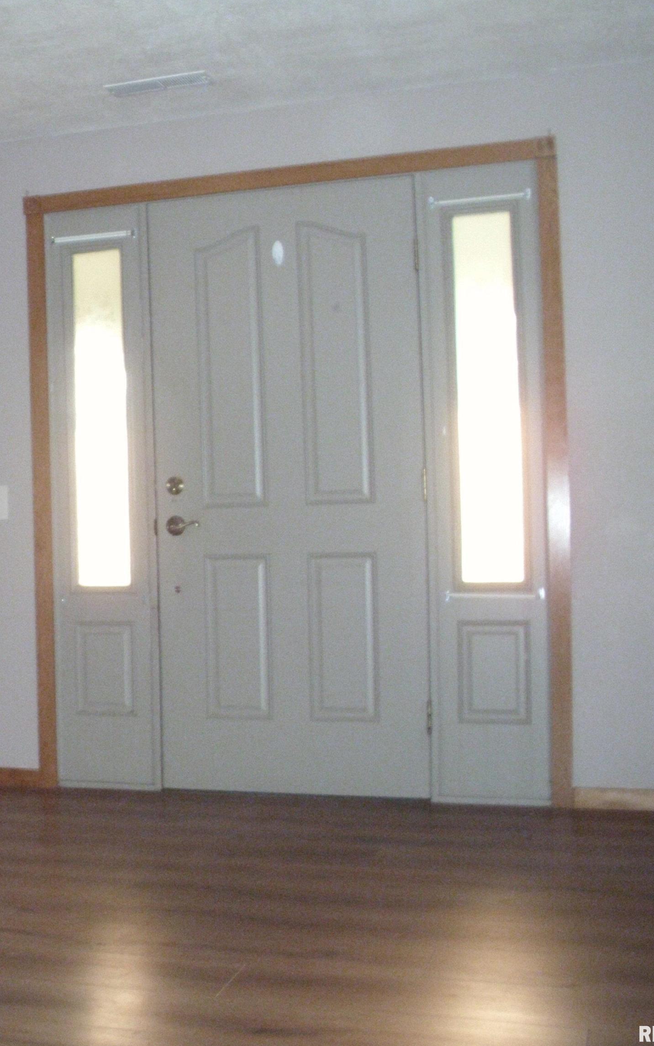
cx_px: 7
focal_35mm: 54
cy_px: 523
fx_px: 1540
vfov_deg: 37.5
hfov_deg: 23.1
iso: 400
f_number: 2.9
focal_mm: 6.3
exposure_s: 1/60
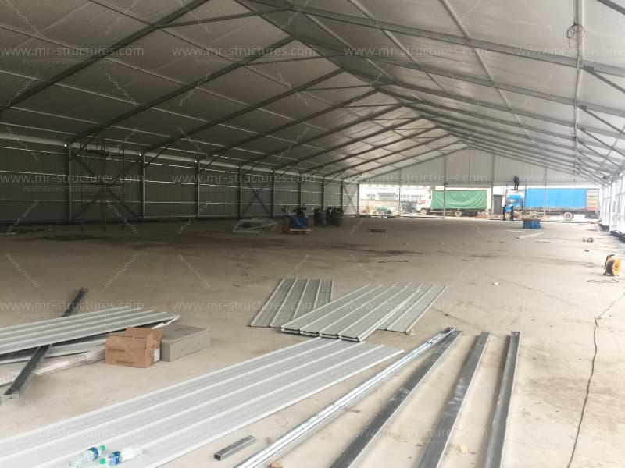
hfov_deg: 61.7
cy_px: 234
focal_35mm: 29
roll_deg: -2.3
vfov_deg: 48.2
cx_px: 312
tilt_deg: -3.0
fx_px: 524
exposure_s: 1/33
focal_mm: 4.15
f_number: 2.2
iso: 50
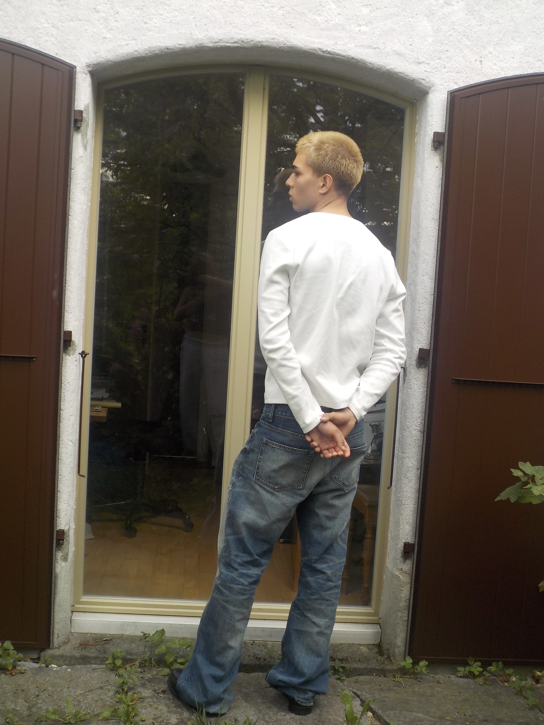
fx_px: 985
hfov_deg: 30.9
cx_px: 272
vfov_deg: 40.4
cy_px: 362
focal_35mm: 47
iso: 125
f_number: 4.2
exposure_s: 1/125
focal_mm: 6.4
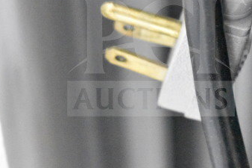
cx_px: 151
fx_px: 1042
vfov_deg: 9.2
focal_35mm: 149
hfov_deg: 13.8
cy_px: 57
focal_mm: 55
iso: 25600
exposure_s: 1/50
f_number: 5.6
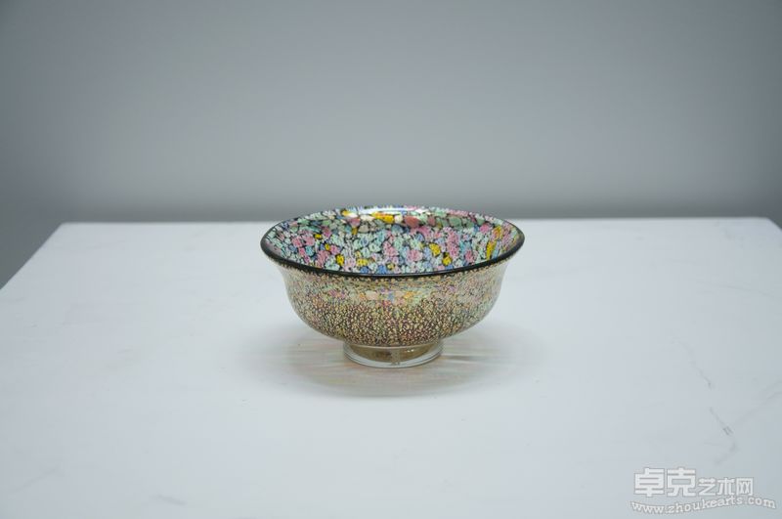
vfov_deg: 20.1
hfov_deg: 29.9
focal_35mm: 68
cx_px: 391
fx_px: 1464
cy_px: 260
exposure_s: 1/80
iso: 400
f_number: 5
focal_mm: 45
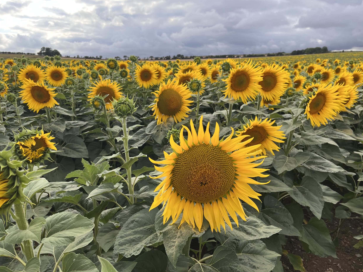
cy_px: 137
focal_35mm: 27
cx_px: 178
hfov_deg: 65.3
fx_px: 283
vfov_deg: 51.4
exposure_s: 1/1294
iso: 50
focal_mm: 5.1
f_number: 1.6
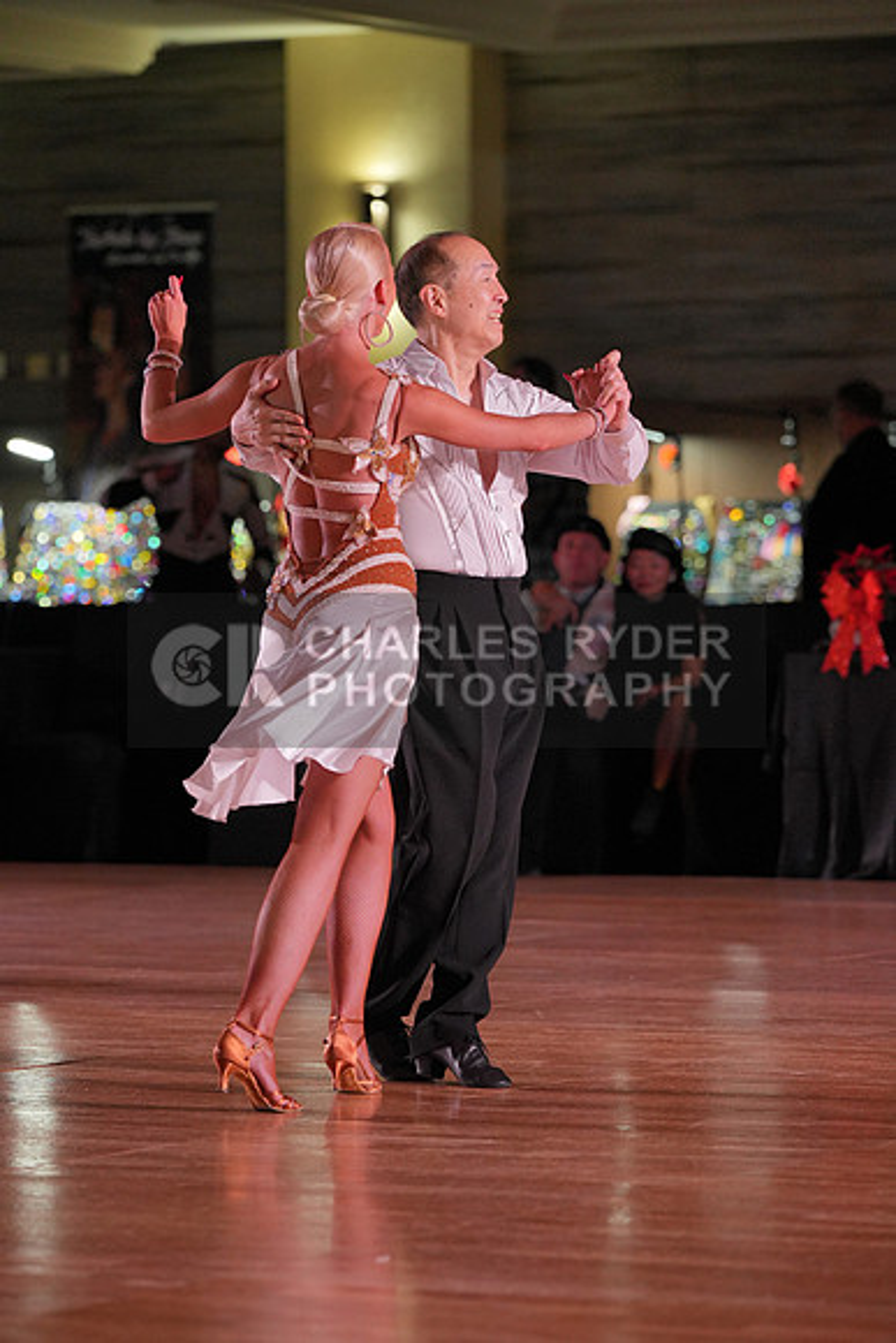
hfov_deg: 8.7
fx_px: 5895
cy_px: 672
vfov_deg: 13.0
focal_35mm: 158
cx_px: 448
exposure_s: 1/500
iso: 2500
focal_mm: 158
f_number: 4
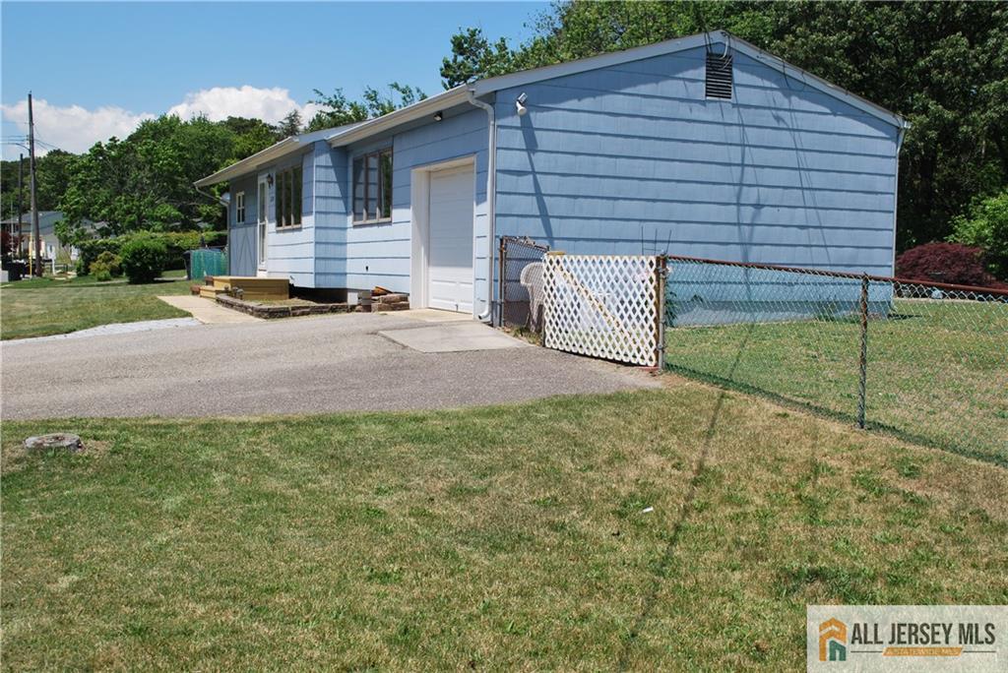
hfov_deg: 53.1
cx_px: 504
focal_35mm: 36
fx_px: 1009
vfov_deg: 36.9
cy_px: 336
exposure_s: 1/320
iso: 100
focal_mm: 24
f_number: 9
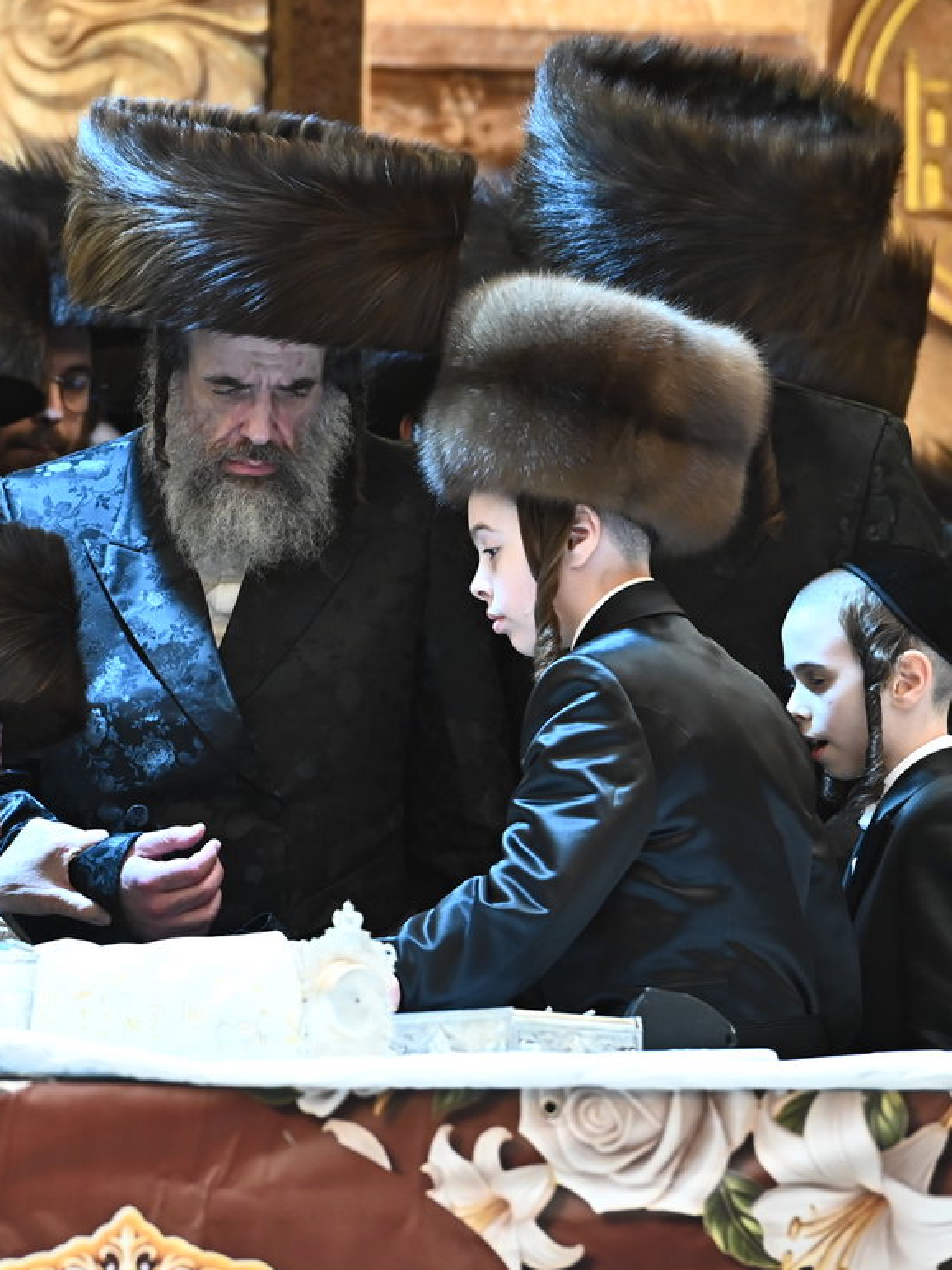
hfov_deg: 4.3
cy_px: 574
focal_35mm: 349
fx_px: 12801
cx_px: 155
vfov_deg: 5.7
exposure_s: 1/200
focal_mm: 200
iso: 2500
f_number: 4.5
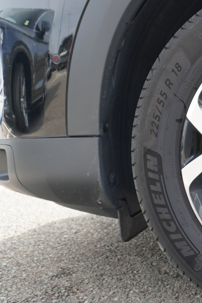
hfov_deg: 18.2
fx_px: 548
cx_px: 316
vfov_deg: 30.9
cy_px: 156
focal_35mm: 65
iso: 100
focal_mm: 19
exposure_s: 1/40
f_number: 4
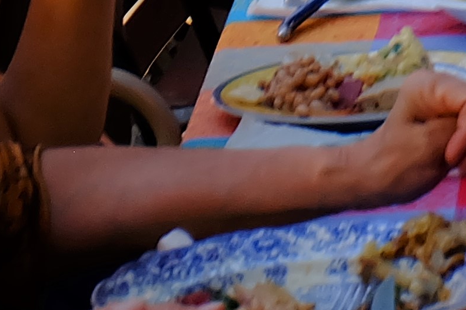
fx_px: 5203
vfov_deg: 3.3
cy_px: -621
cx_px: 1141
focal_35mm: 402
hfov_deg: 5.0
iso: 400
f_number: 5.6
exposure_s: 1/80
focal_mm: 43.4
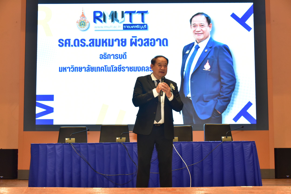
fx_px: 469
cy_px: 97
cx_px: 146
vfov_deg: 23.4
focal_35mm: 58
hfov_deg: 34.5
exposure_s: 1/125
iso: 4000
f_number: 5.6
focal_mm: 58
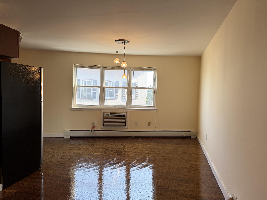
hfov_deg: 71.6
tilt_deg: -2.5
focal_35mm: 24
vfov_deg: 56.8
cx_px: 134
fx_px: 185
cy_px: 100
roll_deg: -1.3
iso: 80
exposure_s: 1/170
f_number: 1.78
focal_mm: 6.76
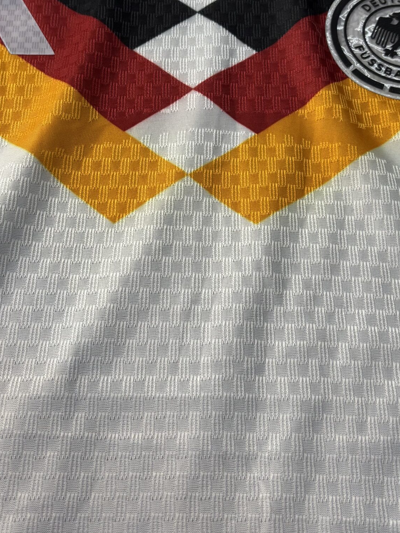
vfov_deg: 42.8
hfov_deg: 32.9
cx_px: 190
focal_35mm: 44
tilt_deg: -62.4
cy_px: 219
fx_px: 678
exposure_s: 1/50
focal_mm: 5.96
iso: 125
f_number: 1.6
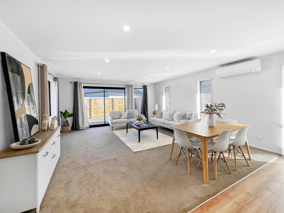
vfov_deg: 89.9
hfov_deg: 106.2
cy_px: 106
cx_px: 142
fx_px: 107
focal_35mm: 13
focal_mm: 1.57
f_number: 1.8
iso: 32
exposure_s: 1/188
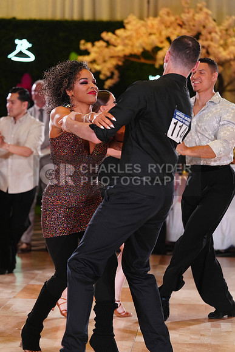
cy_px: 176
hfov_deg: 9.5
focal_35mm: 145
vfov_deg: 14.2
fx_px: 1419
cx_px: 118
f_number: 4
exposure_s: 1/400
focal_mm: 145
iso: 2000
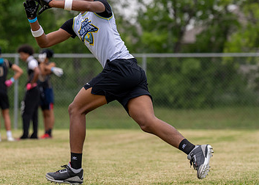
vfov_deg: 5.7
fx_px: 1844
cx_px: 100
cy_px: 57
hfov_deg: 8.0
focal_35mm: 251
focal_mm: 125
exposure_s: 1/2500
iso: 200
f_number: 2.8
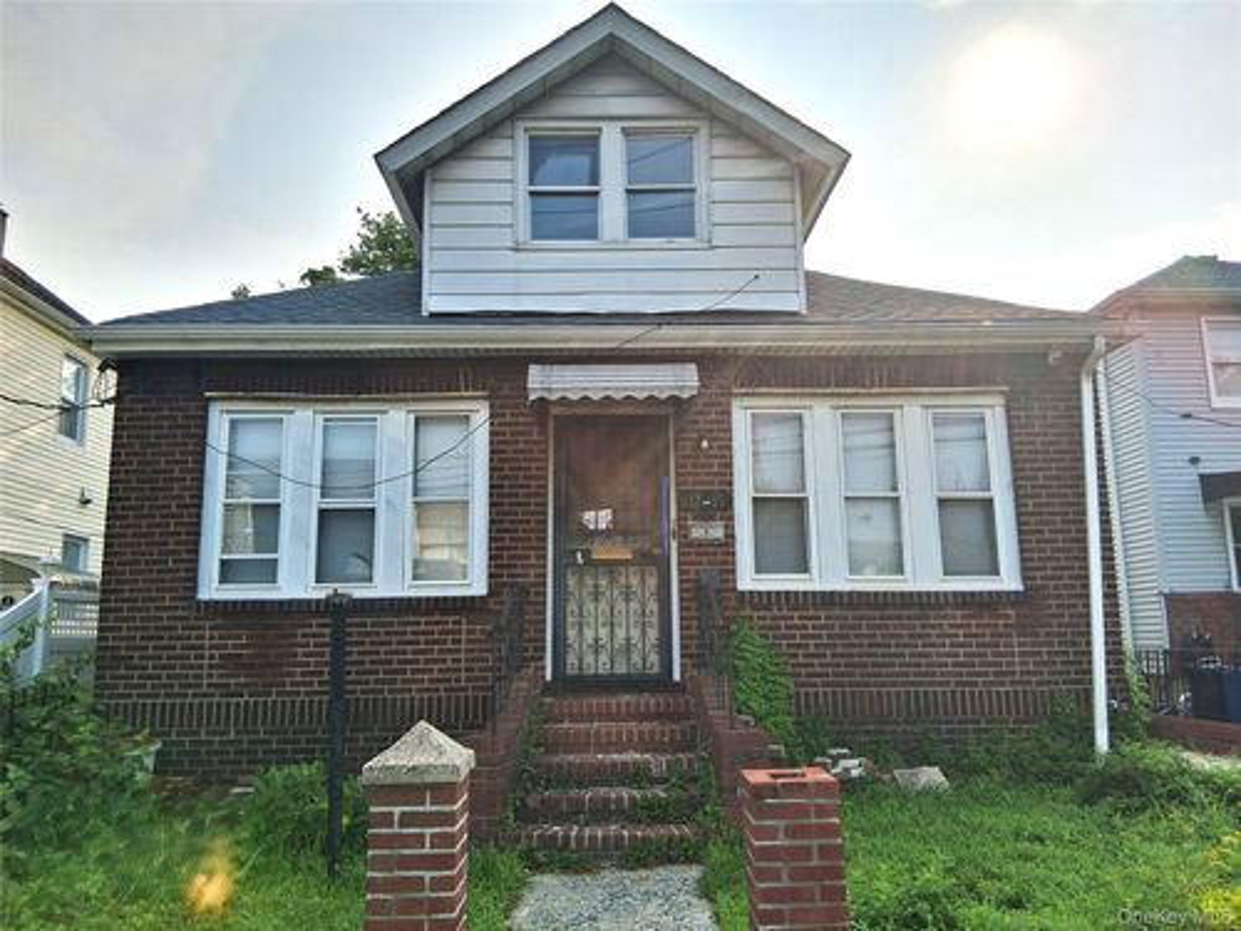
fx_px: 932
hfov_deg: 67.3
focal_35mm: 26
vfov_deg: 53.1
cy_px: 466
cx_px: 620
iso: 25
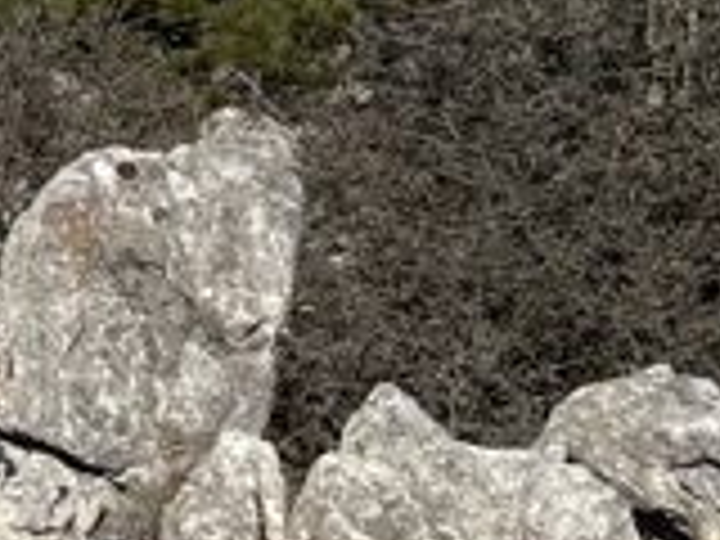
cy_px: 104
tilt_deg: -9.1
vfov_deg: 9.6
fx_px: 3203
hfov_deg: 11.3
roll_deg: +2.3
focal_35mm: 154
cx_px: -824
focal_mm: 6.86
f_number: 1.78
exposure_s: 1/6211
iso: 80
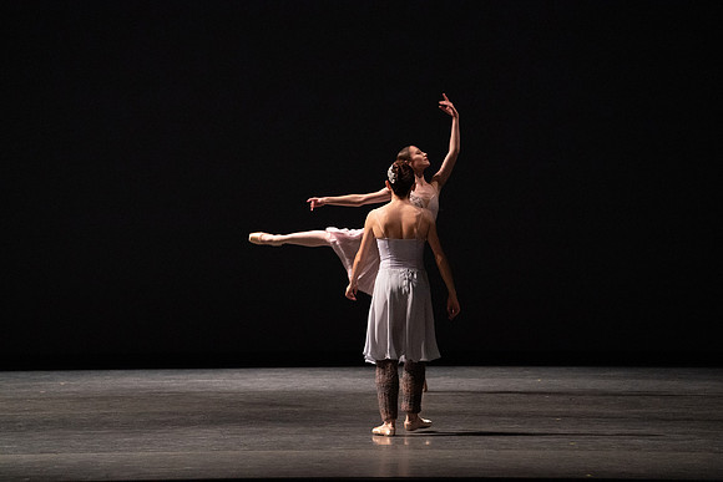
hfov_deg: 10.3
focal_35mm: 200
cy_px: 241
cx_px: 362
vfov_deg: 6.9
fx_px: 4017
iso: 12800
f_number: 5
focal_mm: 200
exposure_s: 1/400
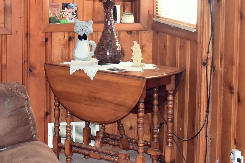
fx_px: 660
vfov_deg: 14.0
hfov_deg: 20.1
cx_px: -19
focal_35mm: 97
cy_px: 9
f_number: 4.5
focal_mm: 20
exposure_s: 1/80
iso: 800
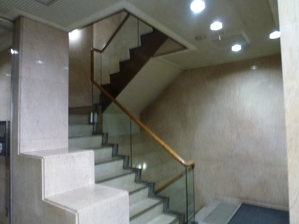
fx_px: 207
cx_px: 150
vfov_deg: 56.8
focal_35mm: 24
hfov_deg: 71.6
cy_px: 112
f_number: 3.3
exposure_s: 1/13
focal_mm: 4.3
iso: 400
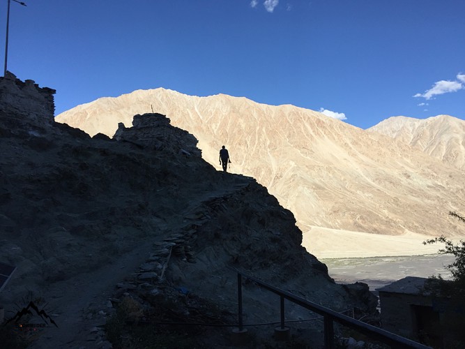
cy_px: 174
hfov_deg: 61.7
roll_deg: +0.6
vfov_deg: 48.2
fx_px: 389
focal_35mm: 29
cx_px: 232
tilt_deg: +6.0
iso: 32
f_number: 2.2
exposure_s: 1/2083
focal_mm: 4.15
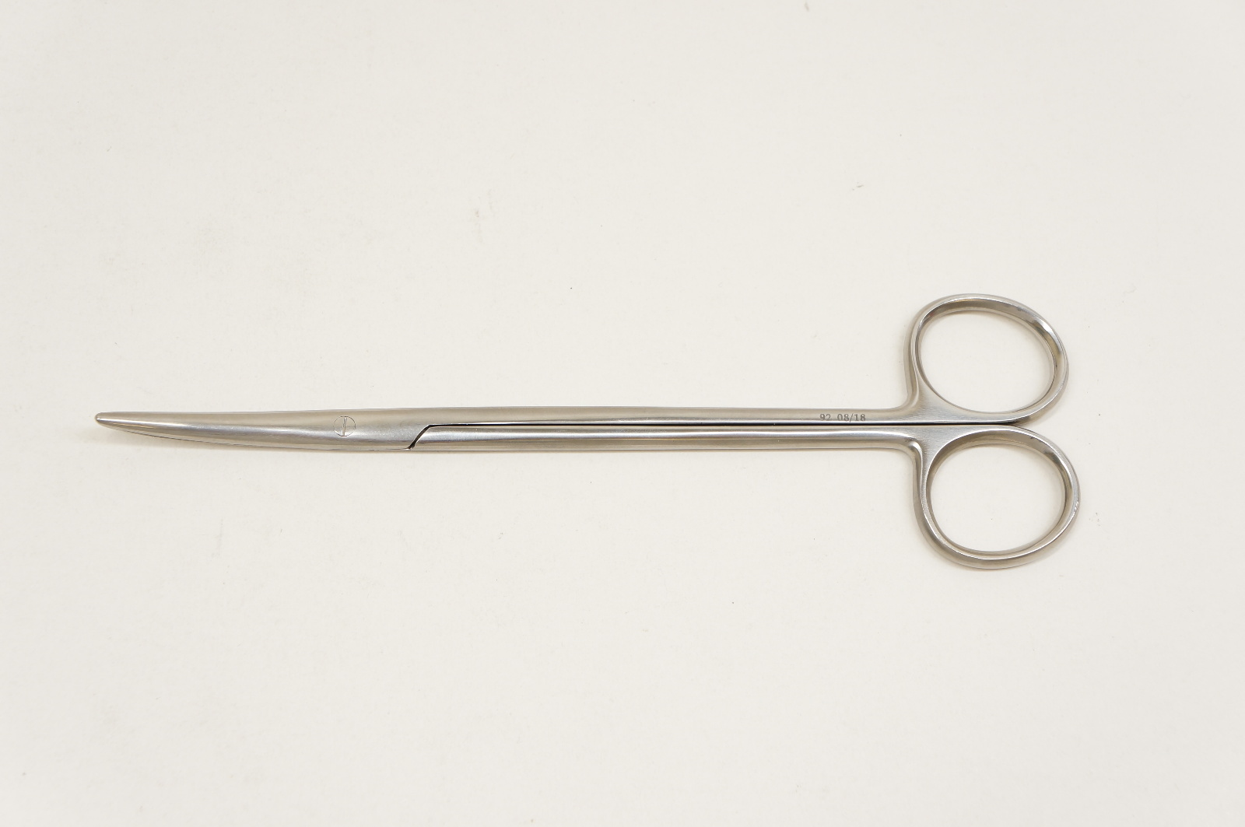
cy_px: 414
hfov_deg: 34.2
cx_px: 622
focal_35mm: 58
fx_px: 2021
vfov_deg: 23.1
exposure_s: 1/80
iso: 400
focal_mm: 39
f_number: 6.3
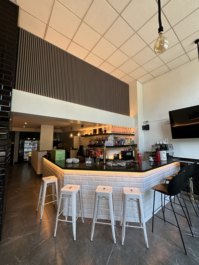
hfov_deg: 85.7
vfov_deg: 102.1
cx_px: 100
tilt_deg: +5.4
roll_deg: -0.3
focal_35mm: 14
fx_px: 107
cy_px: 132
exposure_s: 1/99
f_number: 2.2
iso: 64
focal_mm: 2.22
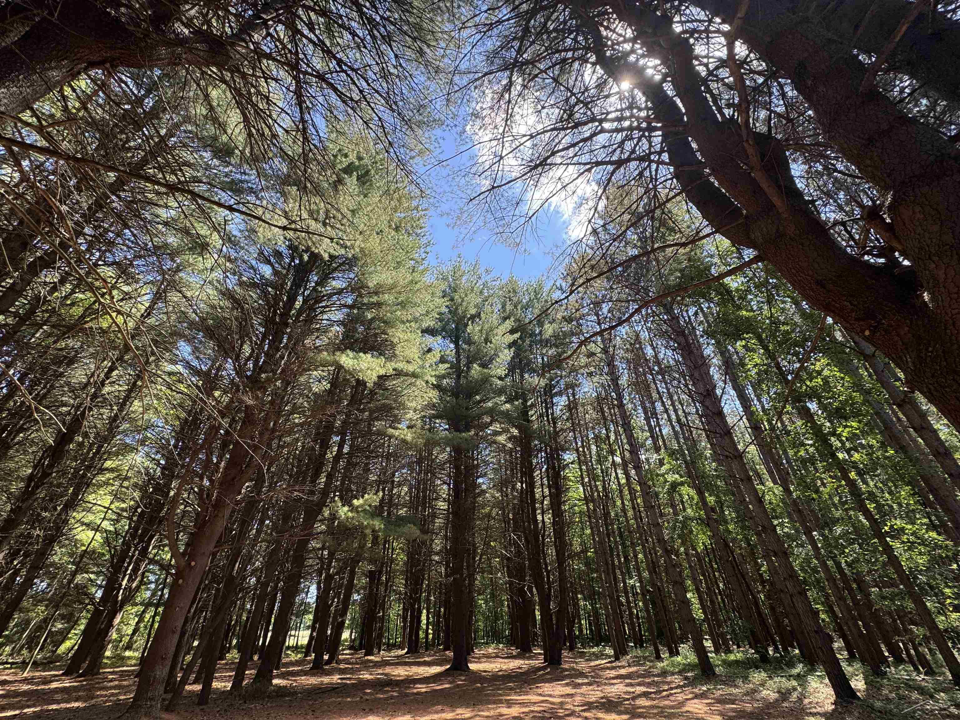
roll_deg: +2.3
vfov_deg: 85.7
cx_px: 480
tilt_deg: +34.9
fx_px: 388
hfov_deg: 102.1
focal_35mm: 14
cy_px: 360
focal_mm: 2.22
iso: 40
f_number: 2.2
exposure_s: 1/260
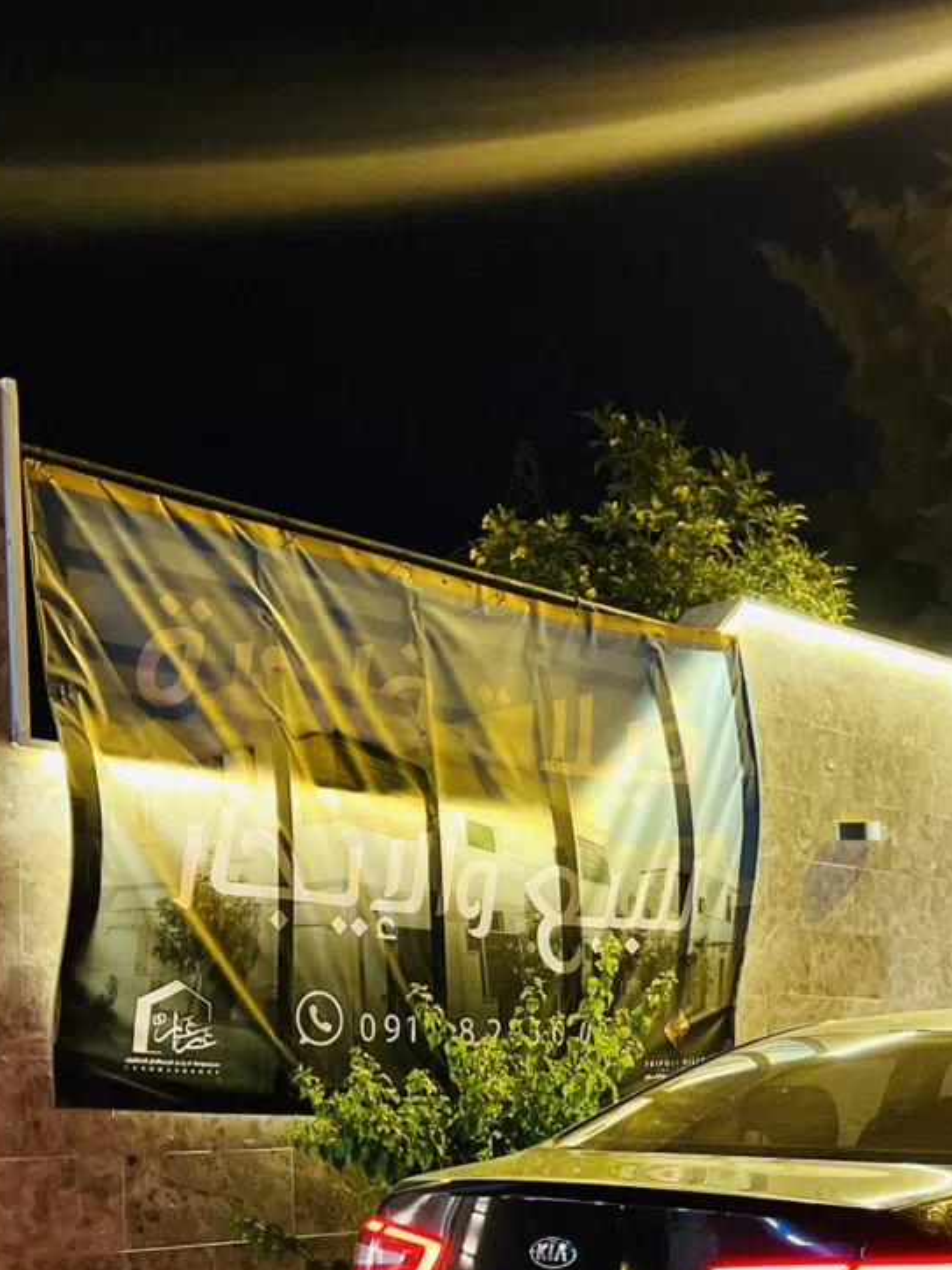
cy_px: 1167
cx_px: 847
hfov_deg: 28.6
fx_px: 1797
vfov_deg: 36.3
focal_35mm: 49
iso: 400
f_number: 1.5
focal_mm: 5.7
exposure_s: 1/33
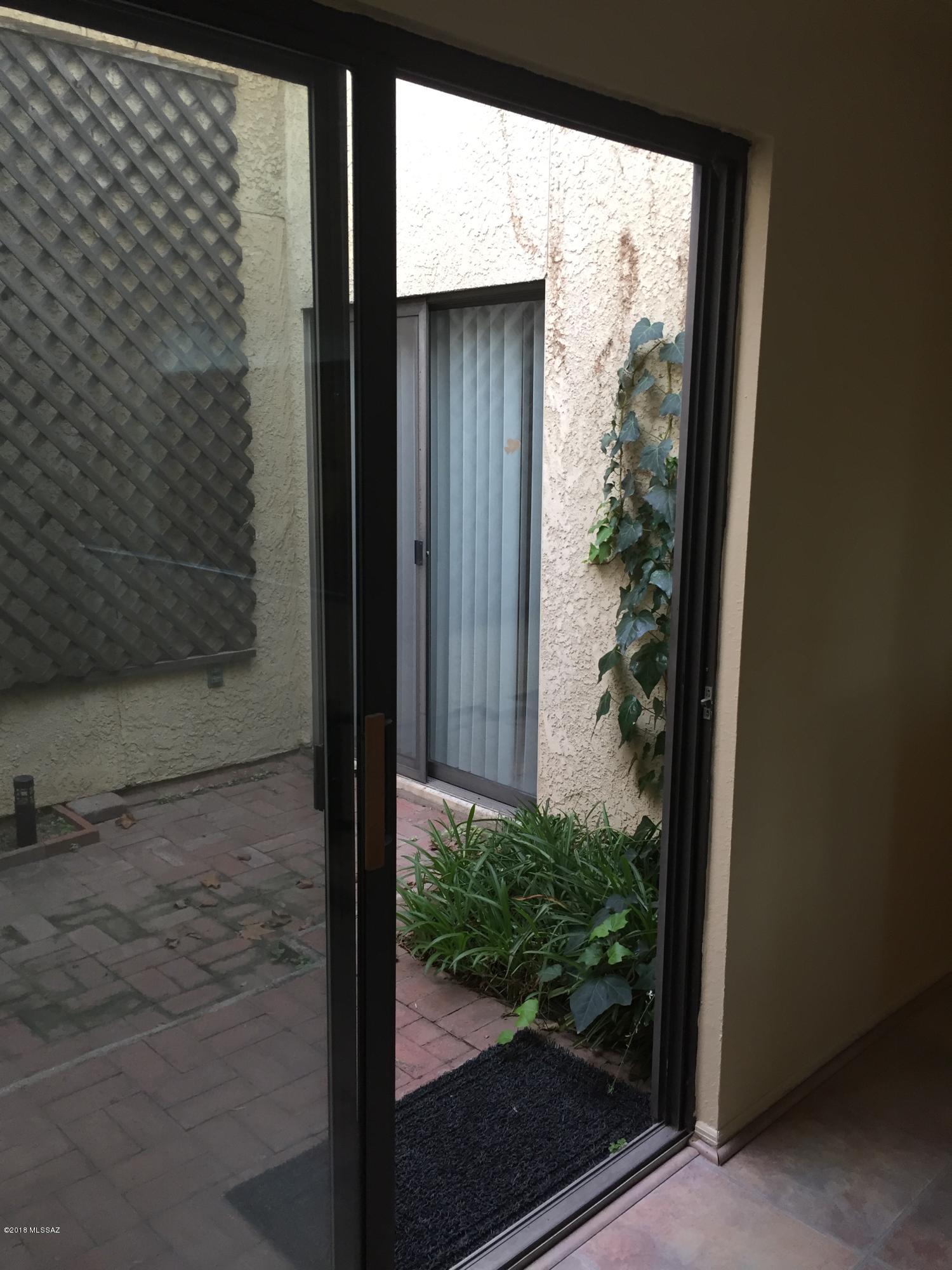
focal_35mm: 29
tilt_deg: -12.2
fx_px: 1063
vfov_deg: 61.7
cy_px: 635
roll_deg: +0.4
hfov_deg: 48.2
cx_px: 476
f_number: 2.2
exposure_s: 1/30
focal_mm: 4.15
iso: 64
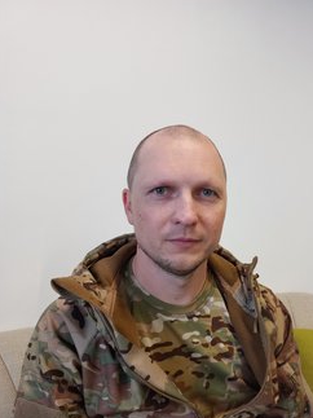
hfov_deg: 45.1
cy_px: 248
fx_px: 374
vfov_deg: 58.0
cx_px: 190
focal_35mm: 31
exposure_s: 1/50
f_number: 1.8
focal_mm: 4.6
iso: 250
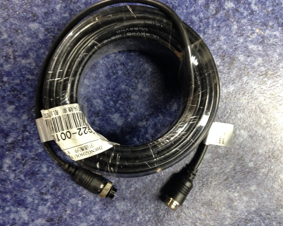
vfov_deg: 42.2
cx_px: 138
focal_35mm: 35
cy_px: 111
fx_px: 293
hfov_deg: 51.5
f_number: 2.4
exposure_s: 1/20
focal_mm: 4.12
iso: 250
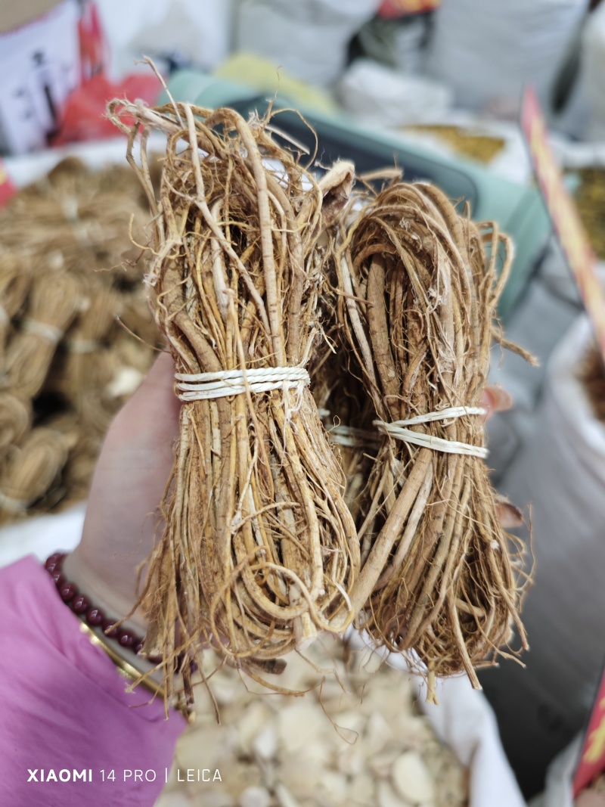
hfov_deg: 58.9
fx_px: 536
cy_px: 404
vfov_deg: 73.9
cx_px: 302
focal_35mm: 23
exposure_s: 1/58.1
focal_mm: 6.68
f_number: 1.42
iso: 320
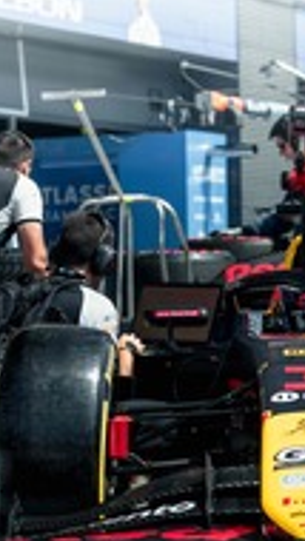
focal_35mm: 164
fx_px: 2356
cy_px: 310
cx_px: 316
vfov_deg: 13.1
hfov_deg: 7.4
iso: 200
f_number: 2.8
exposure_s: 1/200
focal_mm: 70
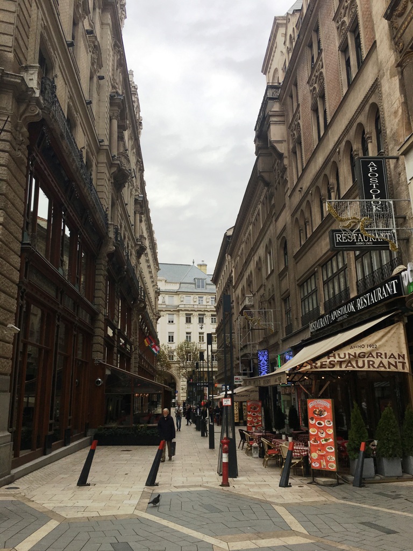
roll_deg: +1.7
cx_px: 206
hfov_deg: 48.2
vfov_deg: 61.7
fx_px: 461
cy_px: 276
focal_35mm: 29
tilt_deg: +15.2
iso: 25
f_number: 2.2
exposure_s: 1/705
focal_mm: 4.15
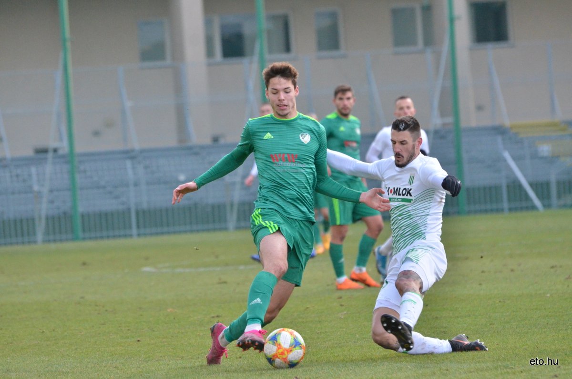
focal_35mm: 315
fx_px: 4995
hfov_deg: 6.6
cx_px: 286
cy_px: 190
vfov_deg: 4.3
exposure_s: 1/2000
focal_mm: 210
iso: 3200
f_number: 5.6
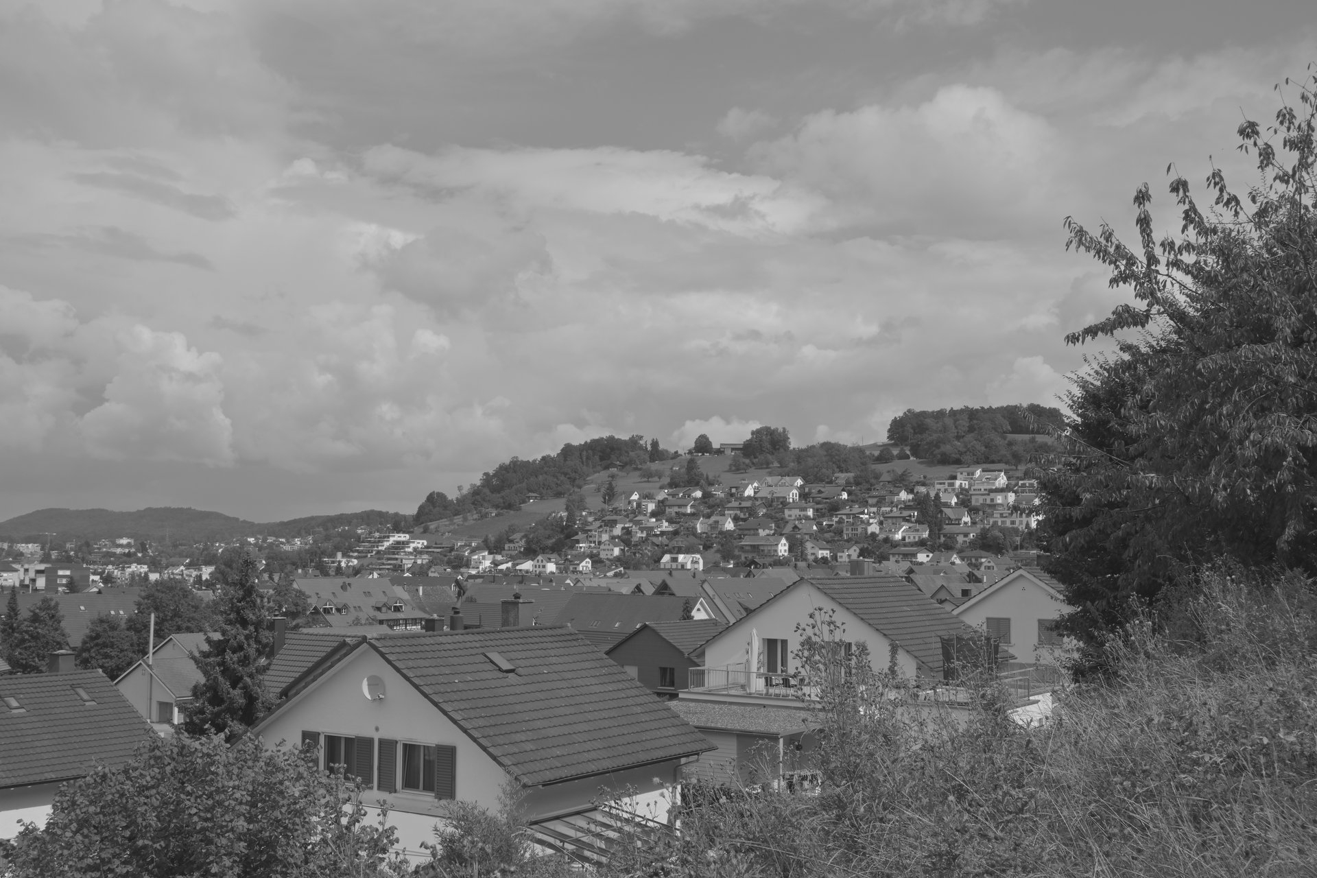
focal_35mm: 39
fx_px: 1427
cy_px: 439
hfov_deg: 49.6
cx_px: 658
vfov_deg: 34.2
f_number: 13
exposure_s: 1/200
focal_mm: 26
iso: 100
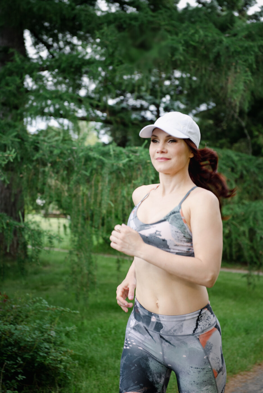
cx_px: 132
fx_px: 766
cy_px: 196
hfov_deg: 19.5
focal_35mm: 70
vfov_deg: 28.8
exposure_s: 1/200
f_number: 4
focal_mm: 70
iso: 320
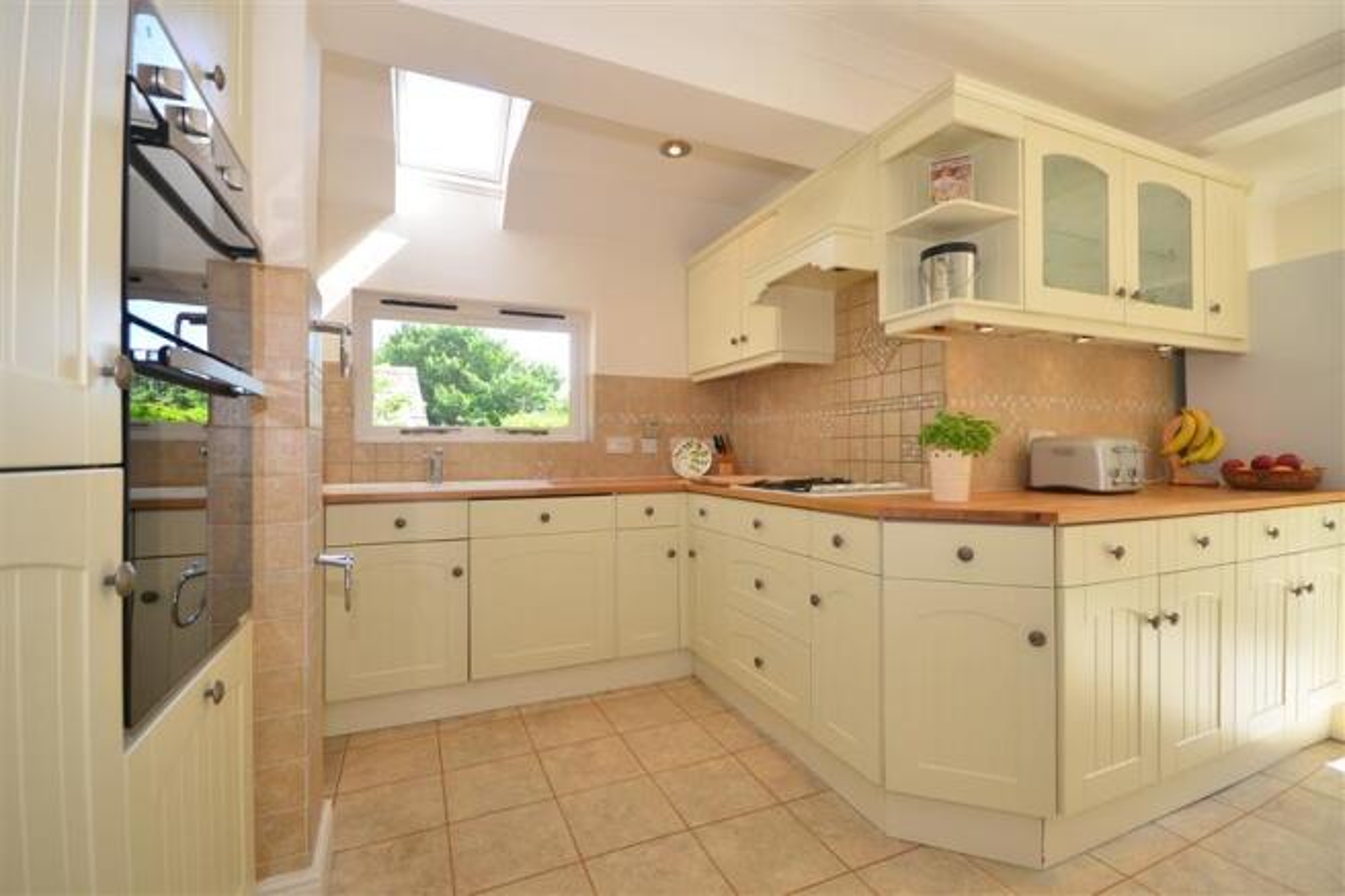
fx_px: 560
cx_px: 672
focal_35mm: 15
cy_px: 448
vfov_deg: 77.3
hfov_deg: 100.4
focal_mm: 10
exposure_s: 1/50
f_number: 7.1
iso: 200
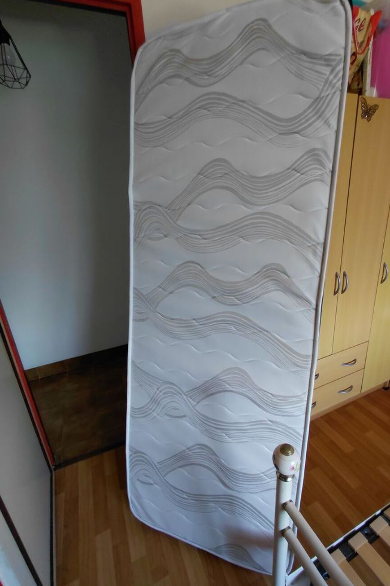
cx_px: 215
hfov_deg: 70.3
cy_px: 288
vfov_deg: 93.3
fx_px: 276
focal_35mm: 17
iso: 160
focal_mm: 1.64
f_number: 2.2
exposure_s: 1/50
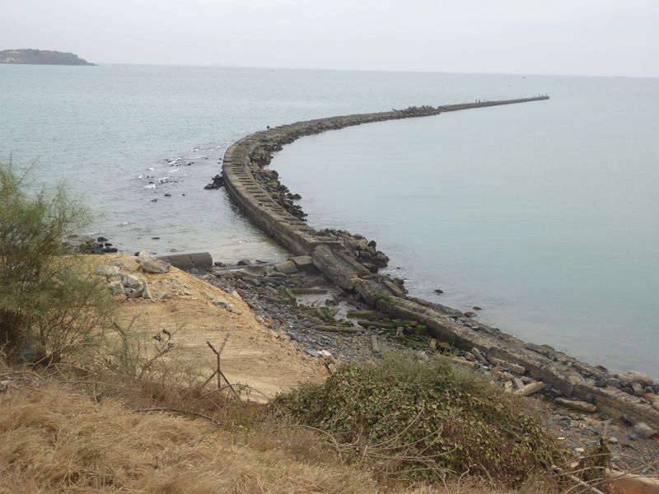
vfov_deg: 32.9
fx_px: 838
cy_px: 247
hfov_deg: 42.9
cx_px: 330
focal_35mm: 44
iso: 80
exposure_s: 1/500
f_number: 3.9
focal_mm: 7.8
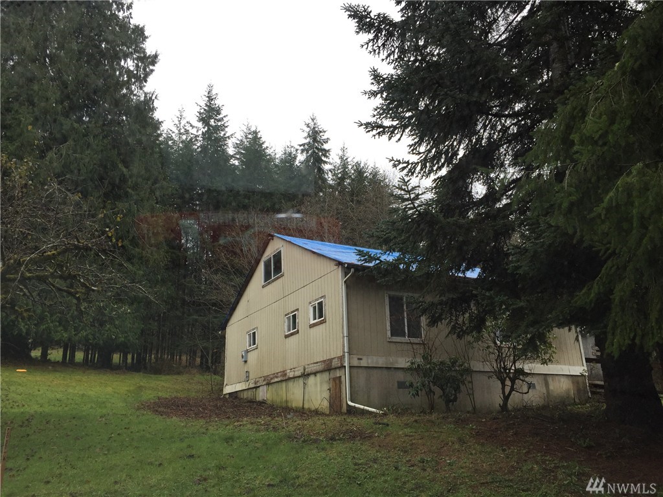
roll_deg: +2.2
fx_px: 555
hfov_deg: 61.7
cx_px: 332
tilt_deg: +16.9
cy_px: 248
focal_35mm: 29
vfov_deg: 48.2
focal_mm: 4.15
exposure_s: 1/226
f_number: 2.2
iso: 32
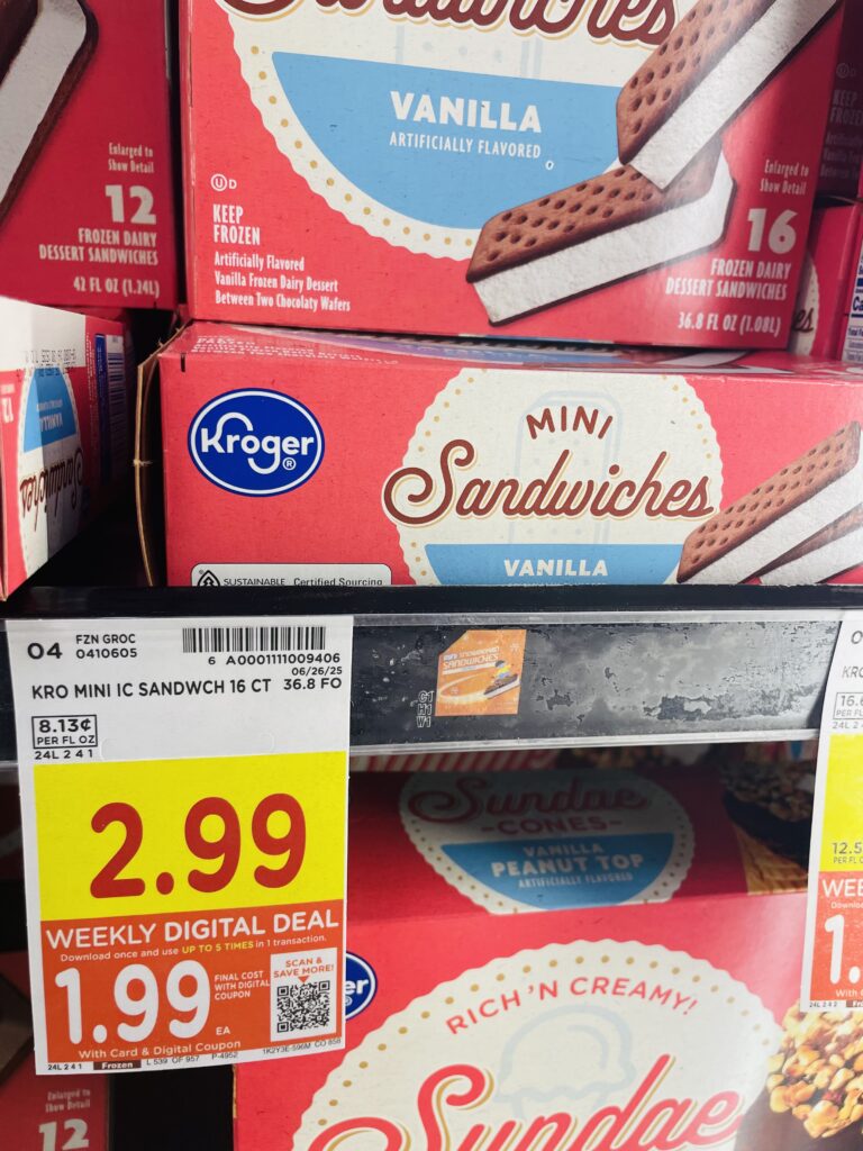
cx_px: 432
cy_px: 576
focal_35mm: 26
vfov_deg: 67.3
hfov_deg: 53.1
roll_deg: -4.4
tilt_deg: -20.6
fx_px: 864
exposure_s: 1/120
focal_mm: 4.2
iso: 50
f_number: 1.6
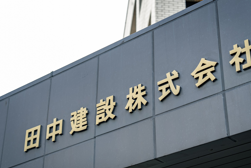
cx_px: 139
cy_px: 94
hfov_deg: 26.6
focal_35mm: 76
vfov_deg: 18.0
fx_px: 530
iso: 160
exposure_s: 1/80
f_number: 2.8
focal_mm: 58
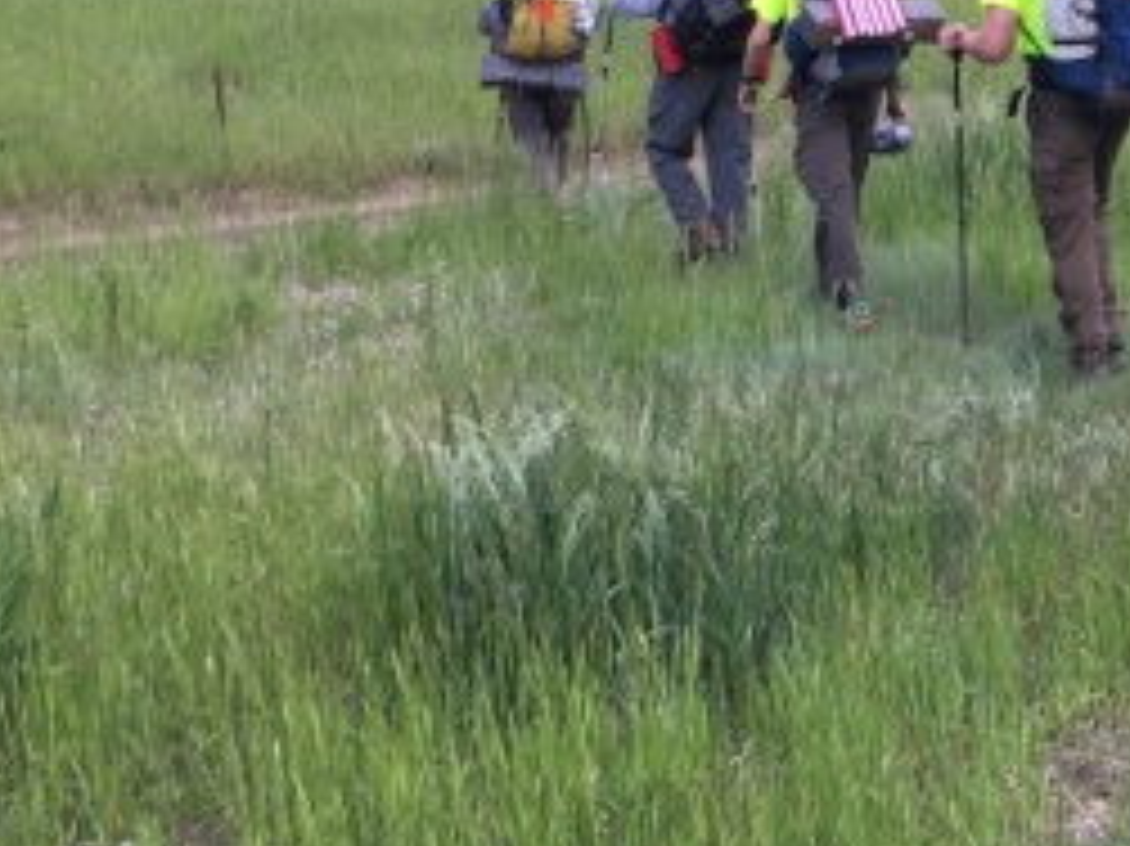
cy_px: 189
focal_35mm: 74
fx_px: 2414
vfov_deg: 19.7
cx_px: 1274
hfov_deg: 24.4
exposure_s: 1/122
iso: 25
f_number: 2.2
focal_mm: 4.15
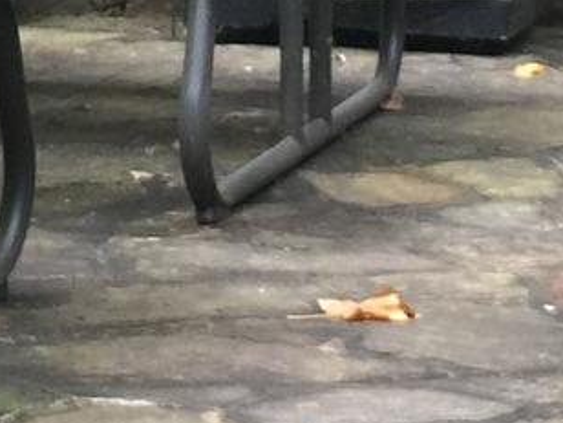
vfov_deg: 7.4
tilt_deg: +1.0
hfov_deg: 10.2
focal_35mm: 193
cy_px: -385
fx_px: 3139
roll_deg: -0.6
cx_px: 214
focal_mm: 4.15
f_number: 2.2
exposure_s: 1/30
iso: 32
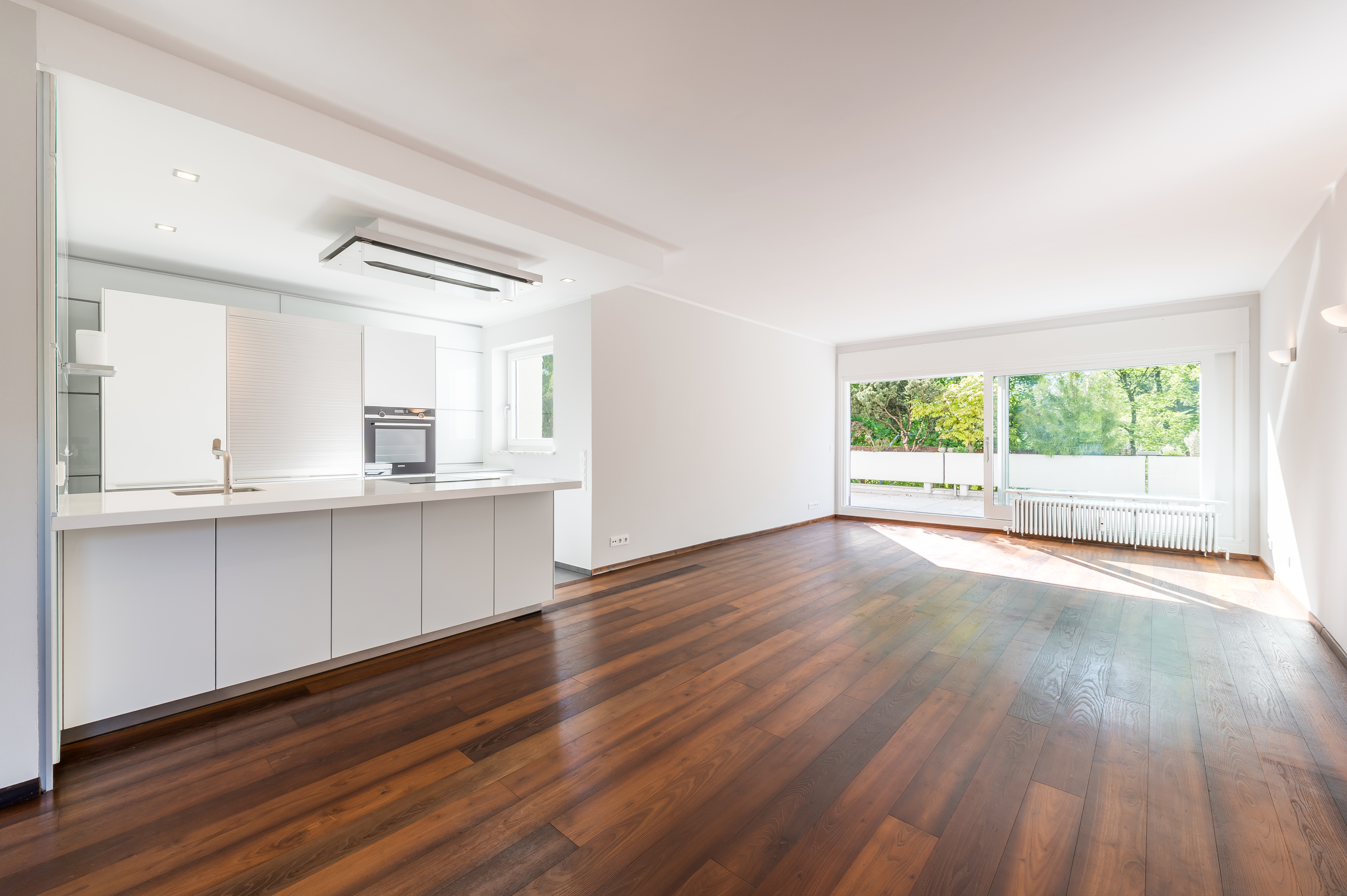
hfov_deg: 104.3
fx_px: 523
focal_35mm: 14
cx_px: 674
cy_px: 448
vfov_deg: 81.1
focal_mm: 14
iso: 100
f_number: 11
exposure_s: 1/40
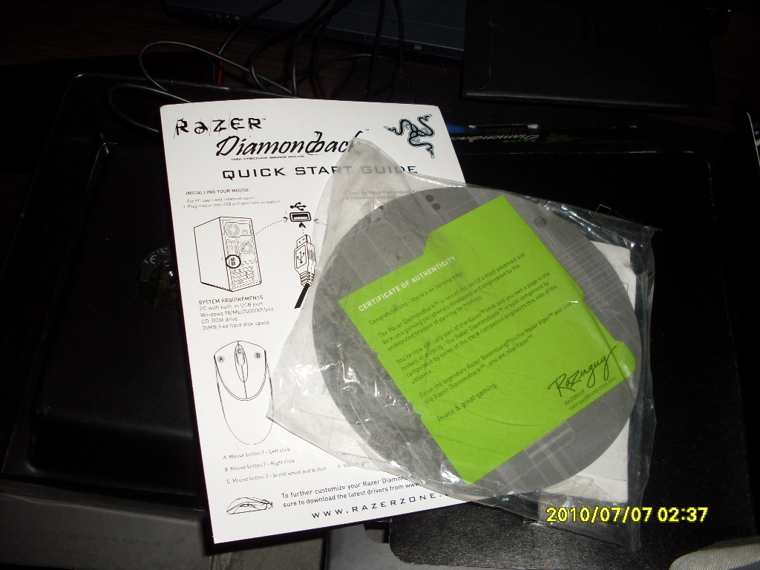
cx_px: 380
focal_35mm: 38
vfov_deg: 37.7
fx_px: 834
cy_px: 285
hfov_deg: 49.0
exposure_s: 1/45
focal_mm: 6.3
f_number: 2.8
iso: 100
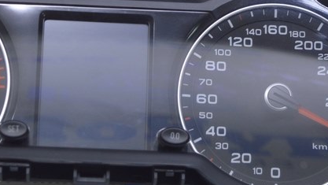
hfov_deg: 16.3
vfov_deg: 9.3
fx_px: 1140
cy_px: 52
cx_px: 72
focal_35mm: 131
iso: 400
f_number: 5.6
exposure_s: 1/25
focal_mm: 34
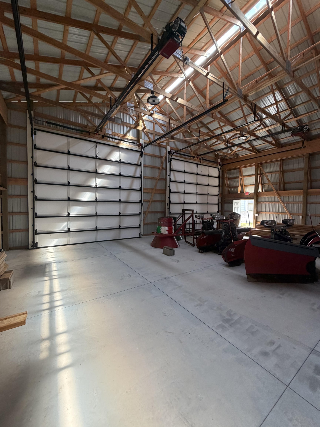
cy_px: 214
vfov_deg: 102.1
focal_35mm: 14
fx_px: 173
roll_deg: -1.4
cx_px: 160
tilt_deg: -2.8
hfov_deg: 85.7
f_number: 2.2
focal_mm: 2.22
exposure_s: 1/121
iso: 250
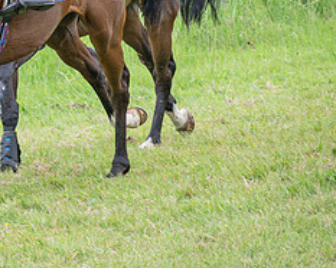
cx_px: -66
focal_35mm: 370
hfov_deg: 5.2
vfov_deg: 4.2
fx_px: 3676
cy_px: 54
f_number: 5
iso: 400
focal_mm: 70
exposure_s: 1/1000
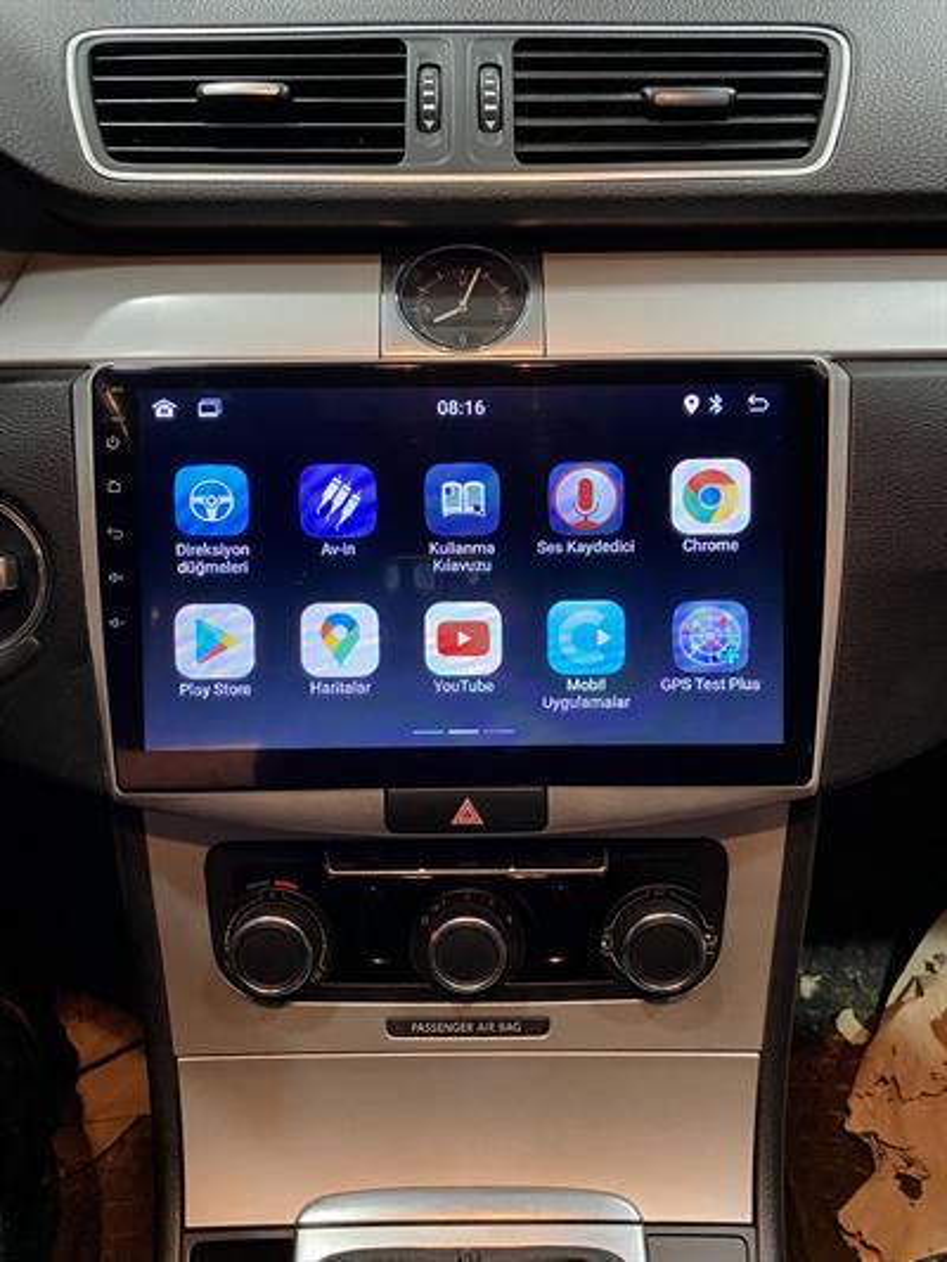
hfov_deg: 53.1
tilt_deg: -33.6
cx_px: 474
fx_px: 948
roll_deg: +0.5
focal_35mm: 26
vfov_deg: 67.3
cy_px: 631
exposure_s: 1/33
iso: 500
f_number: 1.8
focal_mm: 4.25
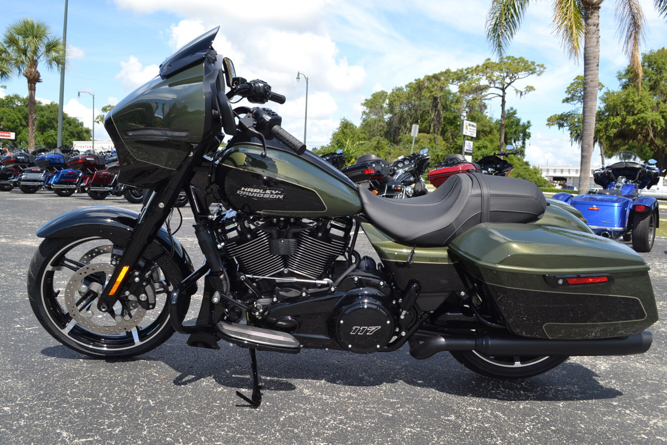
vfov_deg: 40.0
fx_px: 611
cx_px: 334
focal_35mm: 33
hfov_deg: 57.2
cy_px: 222
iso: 100
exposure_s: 1/200
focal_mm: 22
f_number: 7.1
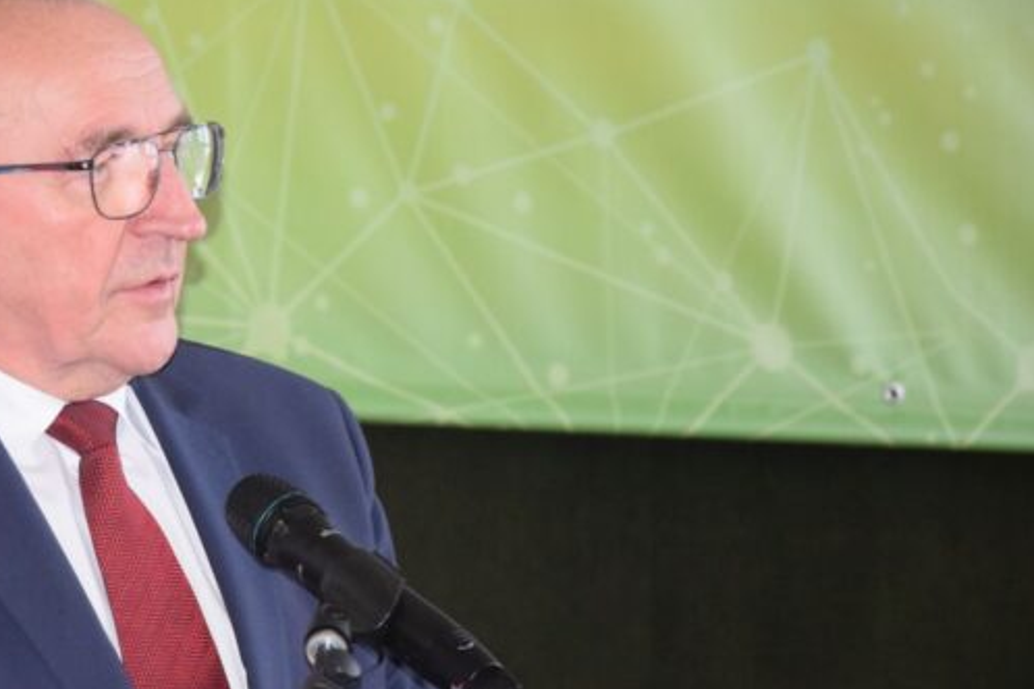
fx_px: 6972
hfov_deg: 8.5
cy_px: 390
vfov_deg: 5.7
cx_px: 241
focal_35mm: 243
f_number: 5.6
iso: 3200
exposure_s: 1/60
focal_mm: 105
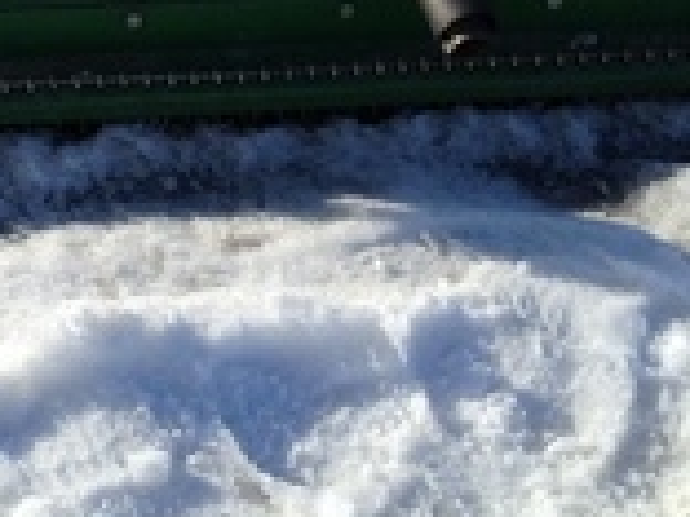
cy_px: -177
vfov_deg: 11.8
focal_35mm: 122
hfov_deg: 15.9
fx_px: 2432
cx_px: 62
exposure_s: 1/2045
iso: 50
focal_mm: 4.28
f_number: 2.4
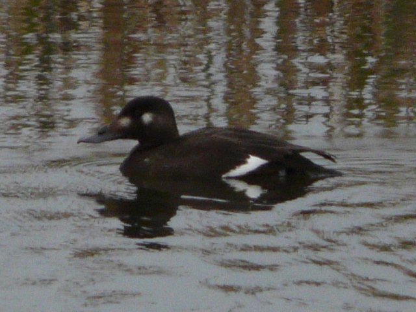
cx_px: 208
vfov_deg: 3.0
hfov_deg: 3.9
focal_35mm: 504
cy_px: 156
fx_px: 6057
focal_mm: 82.8
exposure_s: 1/500
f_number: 4.2
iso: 200
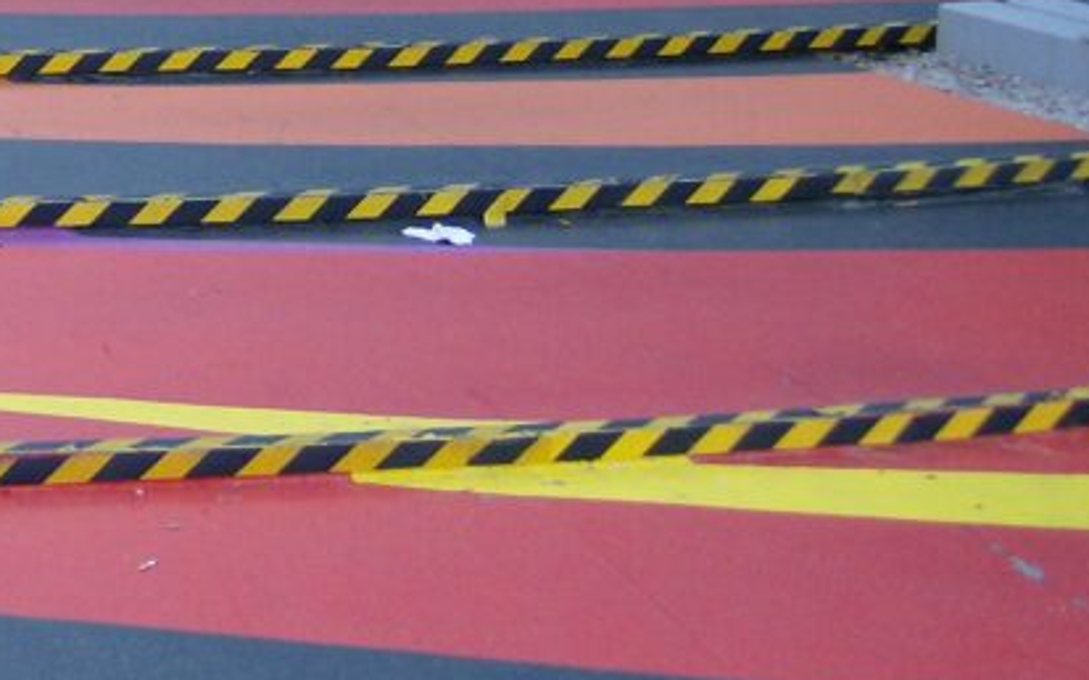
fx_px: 2819
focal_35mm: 95
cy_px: -129
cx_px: -137
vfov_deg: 13.4
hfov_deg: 20.7
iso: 100
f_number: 2.8
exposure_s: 1/135
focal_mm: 6
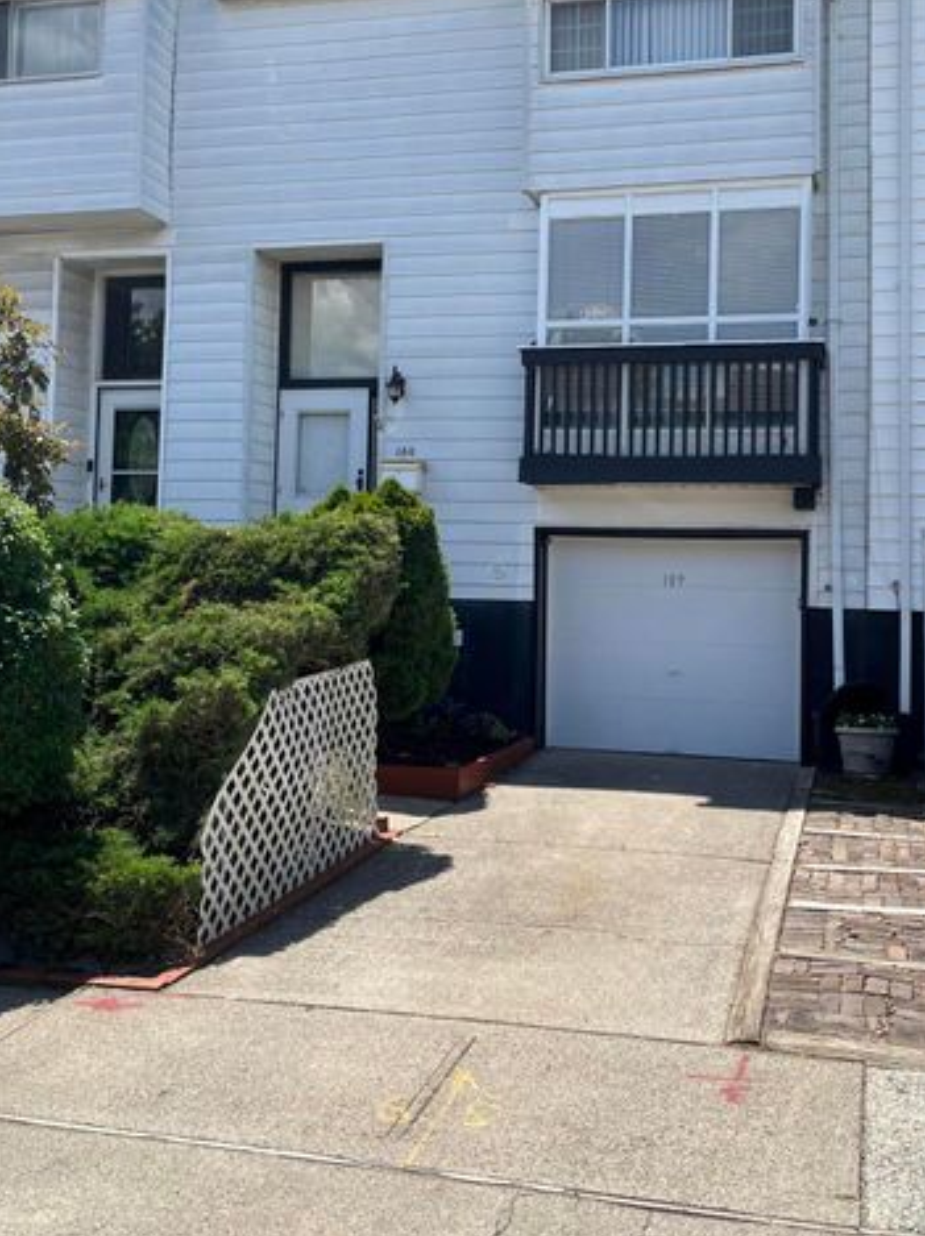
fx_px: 1320
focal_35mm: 37
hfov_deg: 38.6
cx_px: 522
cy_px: 486
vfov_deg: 49.8
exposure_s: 1/2967
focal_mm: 5.1
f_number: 1.6
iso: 50
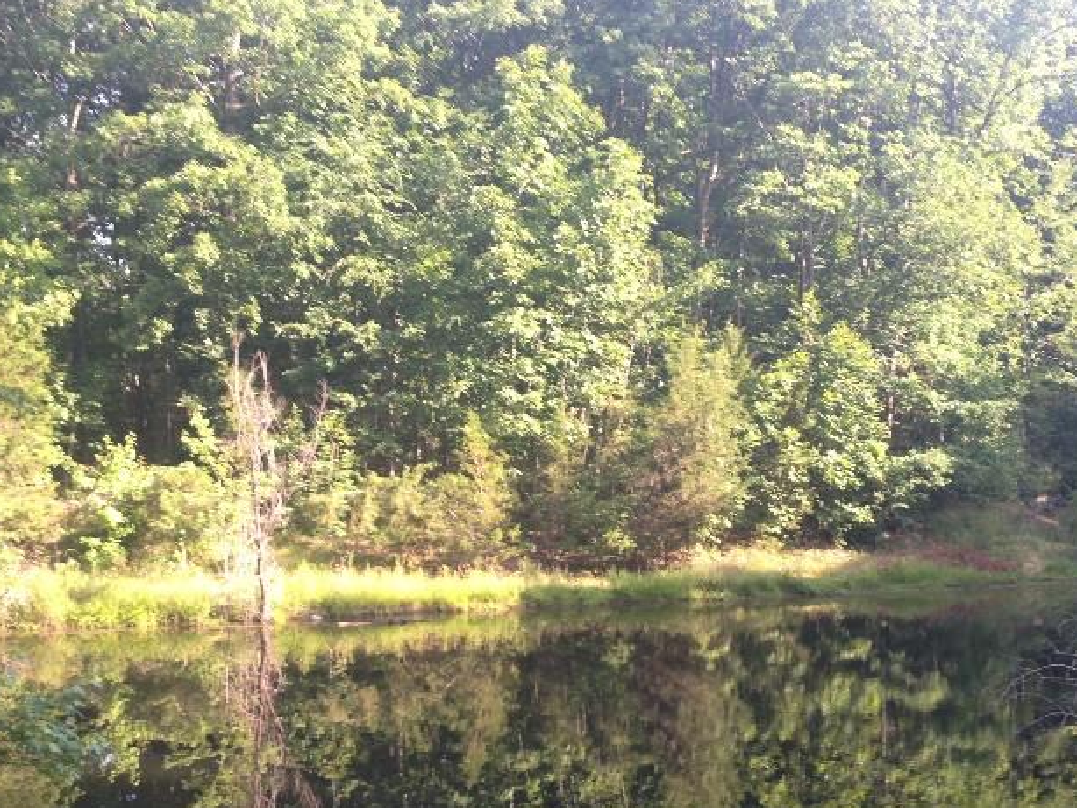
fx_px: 1712
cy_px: 549
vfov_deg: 26.4
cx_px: 540
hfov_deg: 34.9
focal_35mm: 55
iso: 50
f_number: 2.4
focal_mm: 4.12
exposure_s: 1/120
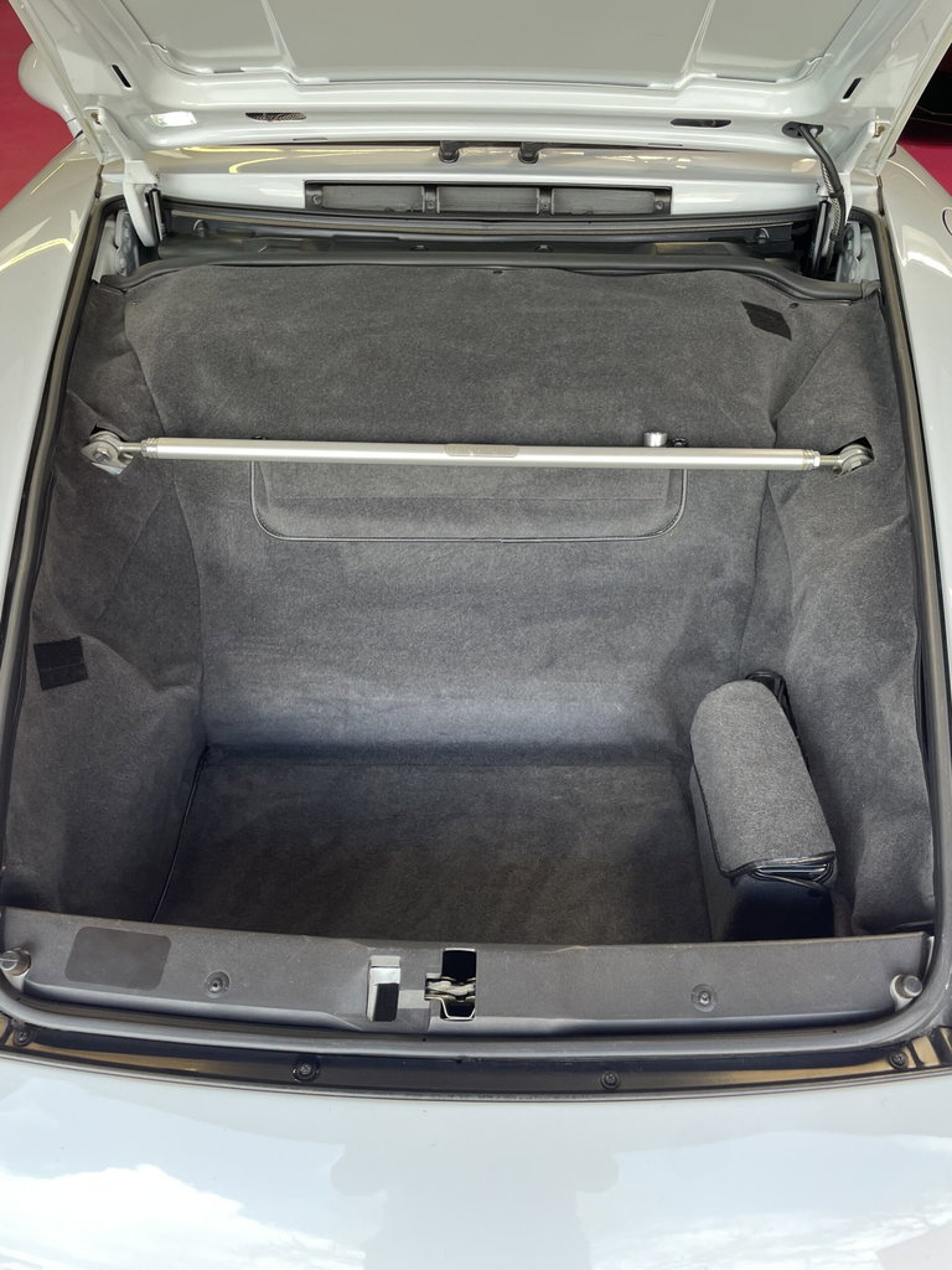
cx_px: 476
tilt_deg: -39.5
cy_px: 635
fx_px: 953
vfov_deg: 67.3
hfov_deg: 53.1
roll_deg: -0.2
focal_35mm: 26
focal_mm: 4.2
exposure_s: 1/100
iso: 64
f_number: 1.6
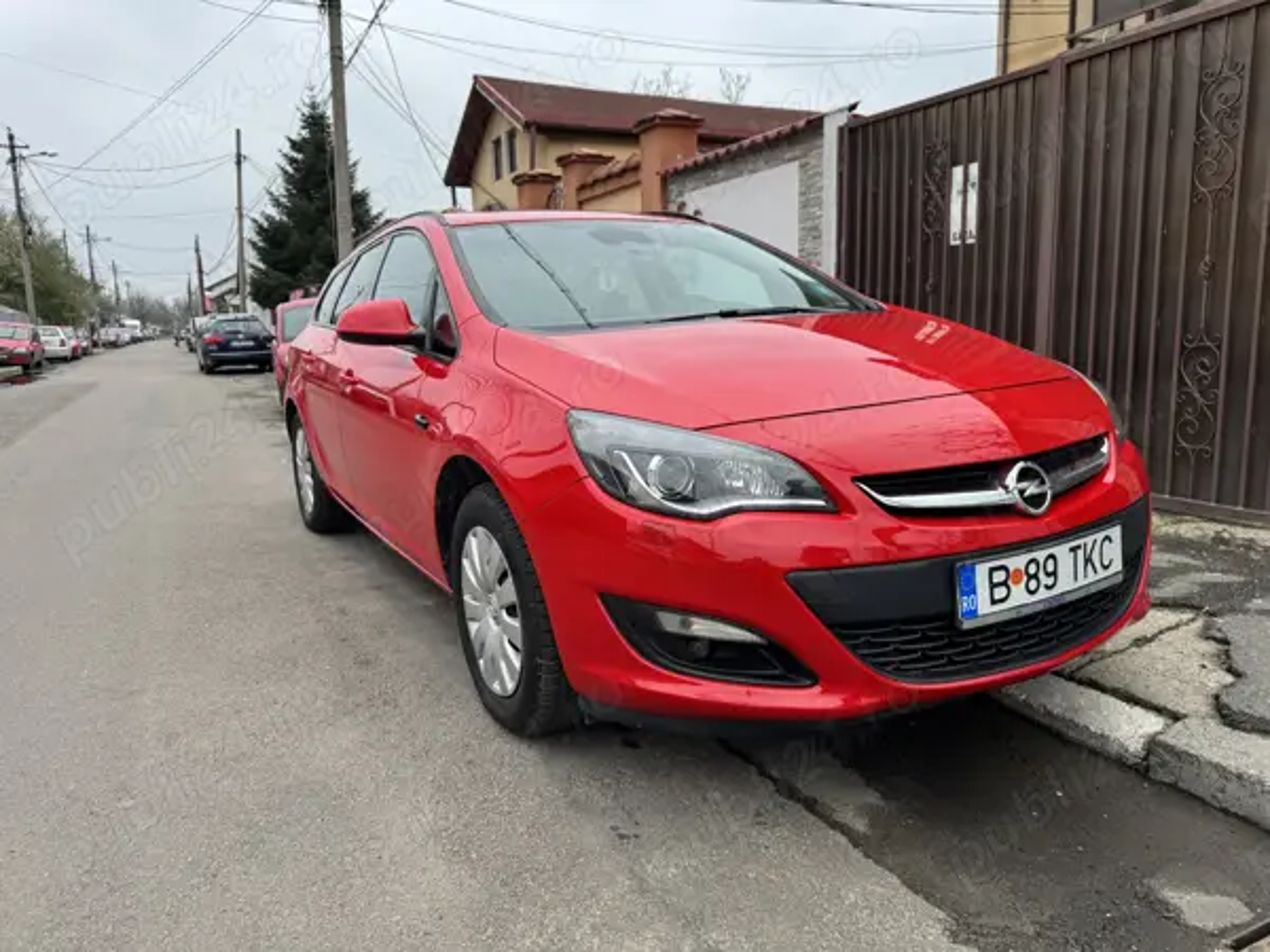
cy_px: 476
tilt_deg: -9.2
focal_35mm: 24
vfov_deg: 56.8
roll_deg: +2.0
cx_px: 635
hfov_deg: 71.6
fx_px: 881
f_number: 1.78
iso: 64
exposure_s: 1/229
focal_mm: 6.76
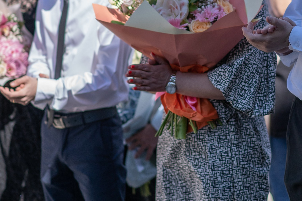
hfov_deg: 9.1
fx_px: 1904
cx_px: 221
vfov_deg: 6.0
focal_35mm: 227
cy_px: 29
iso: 160
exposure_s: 1/6400
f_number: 1.6
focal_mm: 85
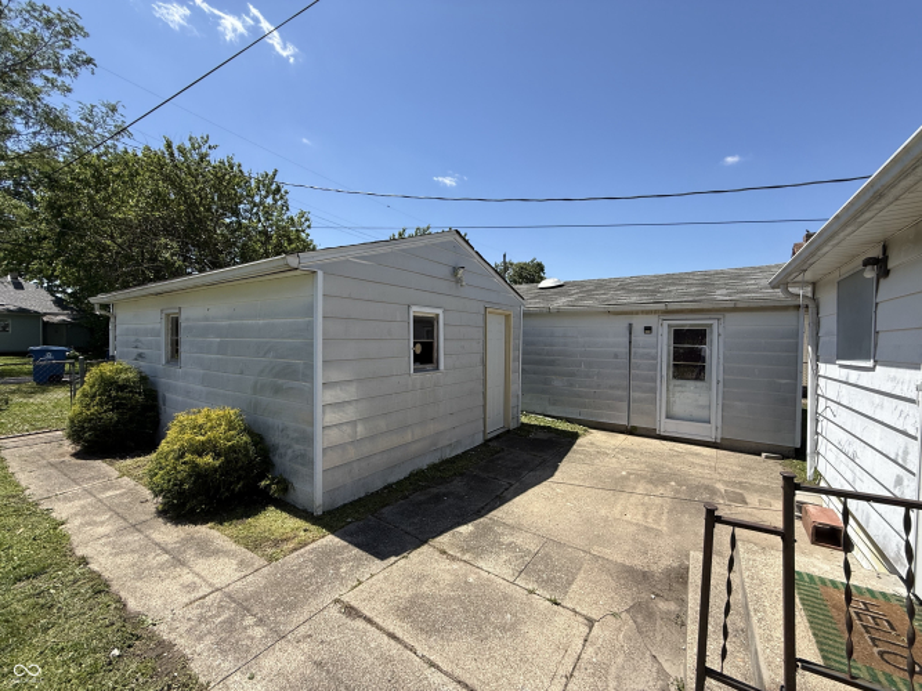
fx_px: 373
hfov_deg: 102.1
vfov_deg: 85.7
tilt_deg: -1.3
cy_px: 346
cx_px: 461
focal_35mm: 14
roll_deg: -1.4
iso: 50
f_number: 2.2
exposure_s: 1/1399
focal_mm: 2.22
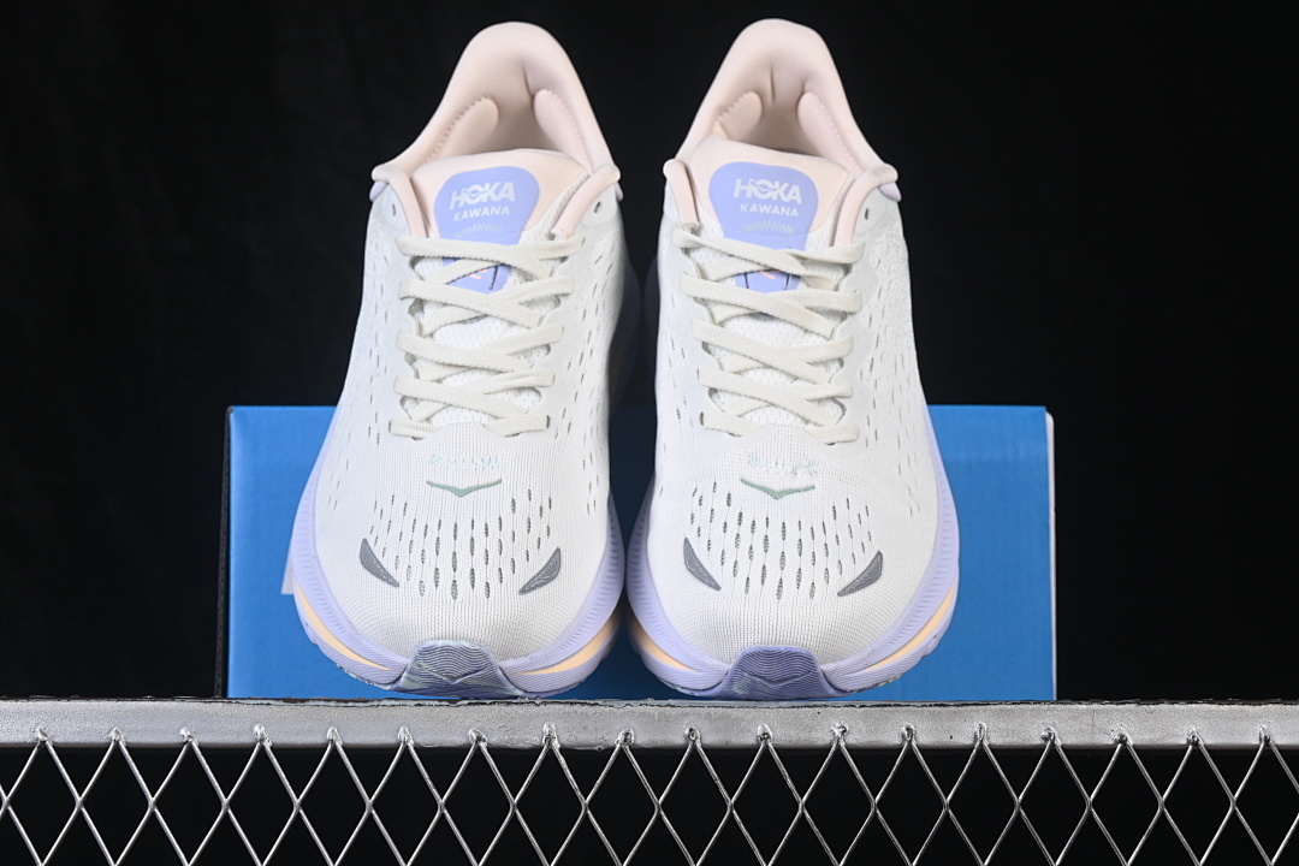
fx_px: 2706
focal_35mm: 75
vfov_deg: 18.2
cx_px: 650
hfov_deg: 27.0
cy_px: 433
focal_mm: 50
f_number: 8
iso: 160
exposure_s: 1/80
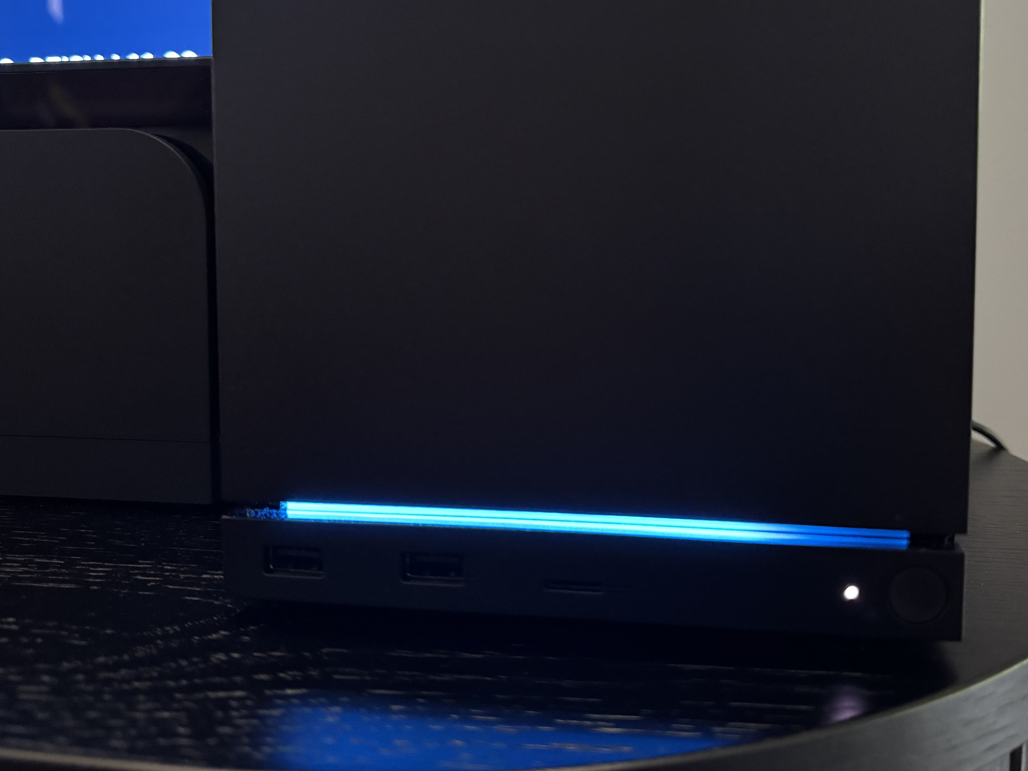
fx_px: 921
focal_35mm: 31
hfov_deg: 58.1
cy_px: 283
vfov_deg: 45.0
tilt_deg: -2.1
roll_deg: +0.0
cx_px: 584
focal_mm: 6.76
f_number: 1.78
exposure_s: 1/30
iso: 1250
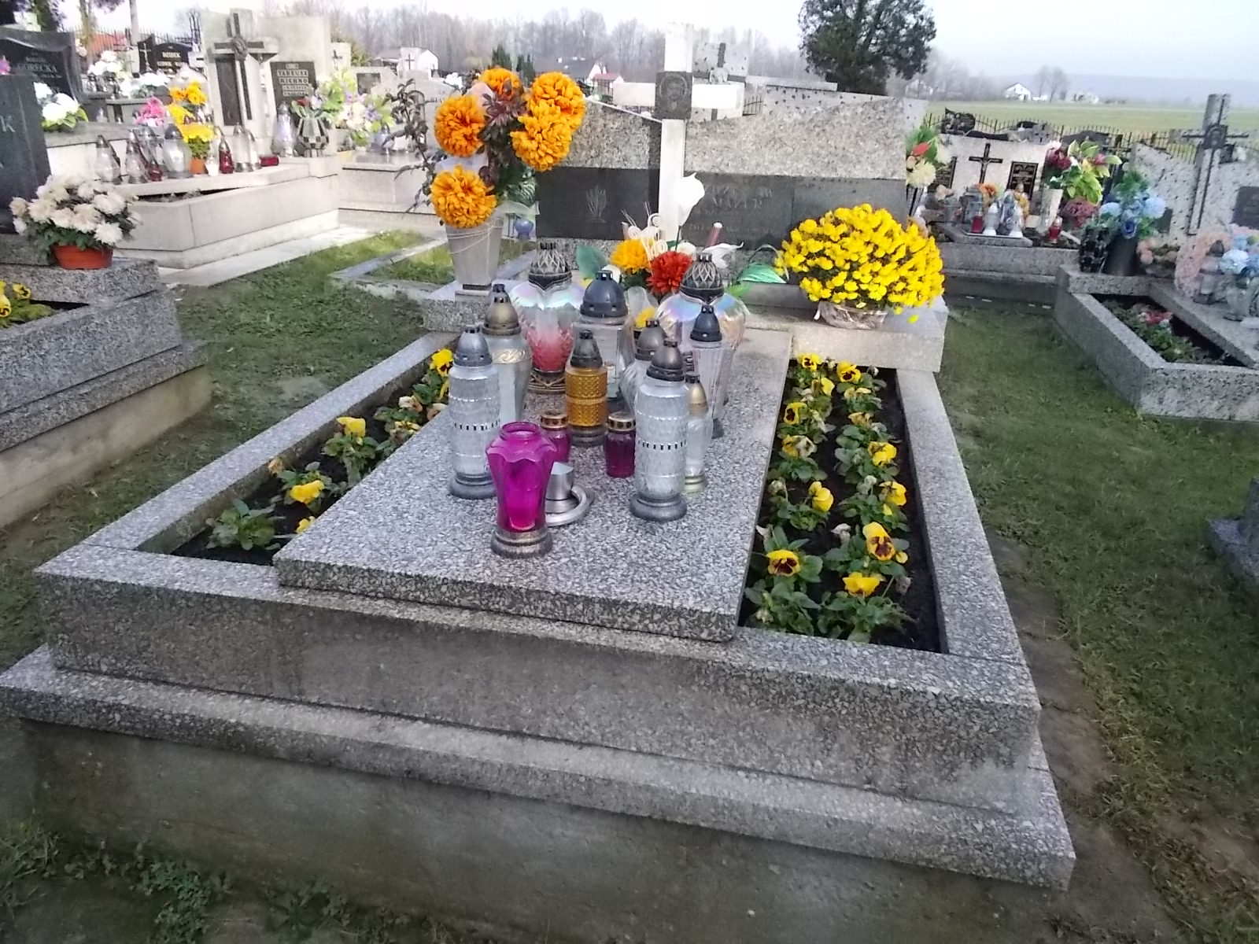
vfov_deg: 53.1
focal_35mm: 26
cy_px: 472
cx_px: 630
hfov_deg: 67.3
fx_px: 946
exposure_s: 1/160
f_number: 8
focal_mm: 4.6
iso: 400
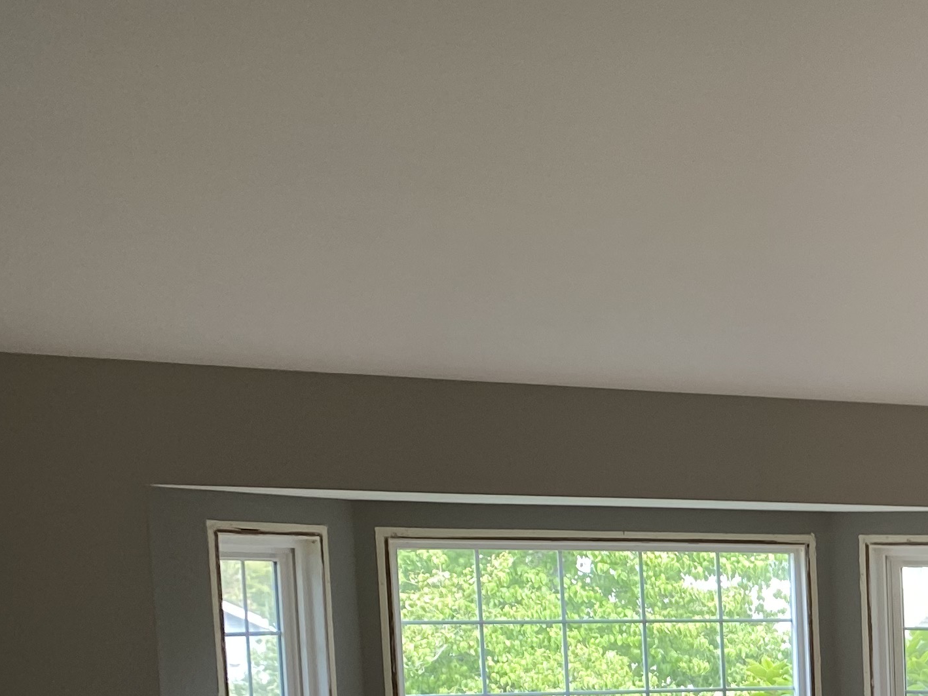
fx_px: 1983
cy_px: 863
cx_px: 1250
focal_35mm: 74
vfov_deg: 18.7
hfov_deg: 23.0
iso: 125
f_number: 1.8
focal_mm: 4.25
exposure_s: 1/120
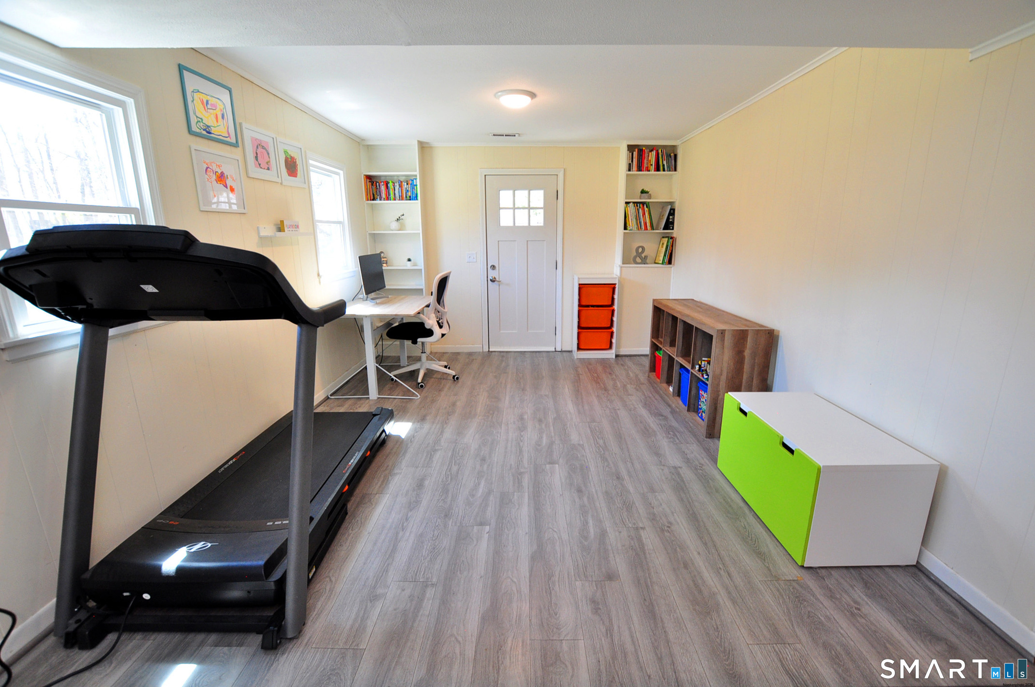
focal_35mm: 15
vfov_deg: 77.2
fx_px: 431
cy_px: 344
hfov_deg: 100.5
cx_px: 518
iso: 640
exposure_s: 1/30
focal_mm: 10
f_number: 5
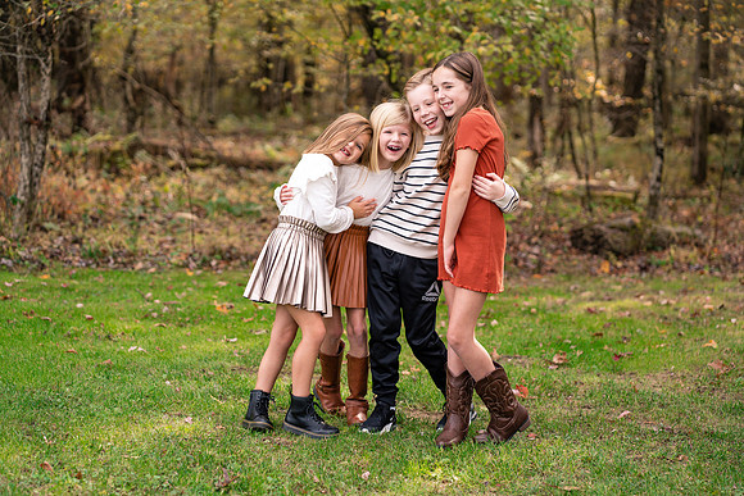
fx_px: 1757
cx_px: 372
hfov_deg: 23.9
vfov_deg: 16.1
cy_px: 248
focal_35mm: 85
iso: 400
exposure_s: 1/2000
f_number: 2.8
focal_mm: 85
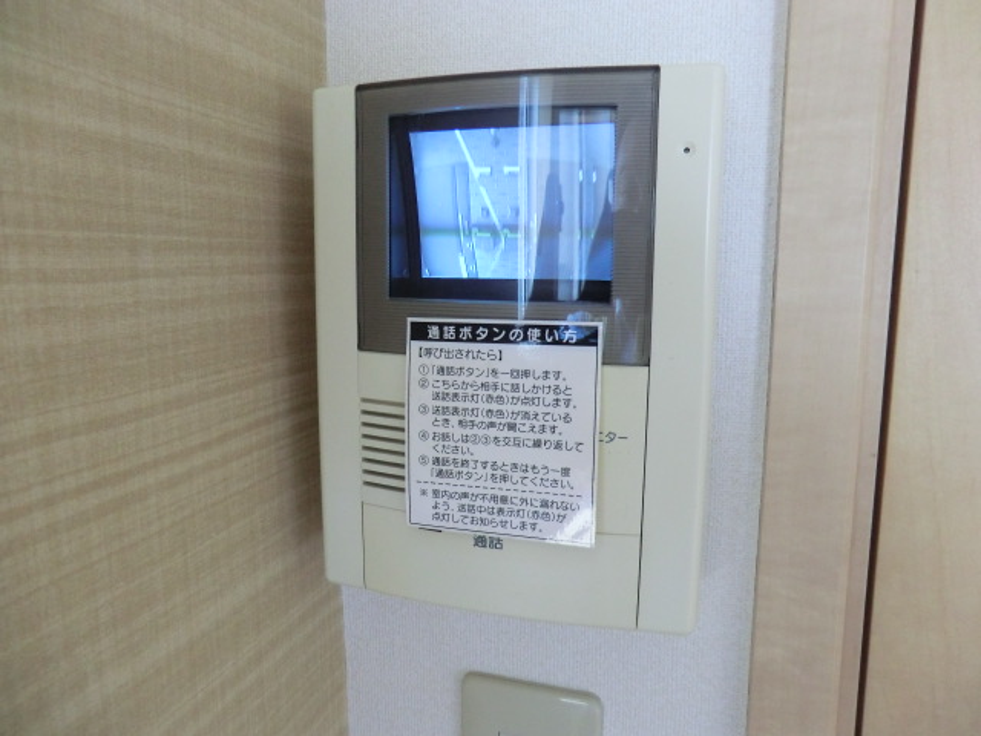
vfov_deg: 56.8
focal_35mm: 24
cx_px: 490
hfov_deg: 71.6
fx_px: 680
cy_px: 368
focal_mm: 4.3
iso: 250
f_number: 3.2
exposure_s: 1/60
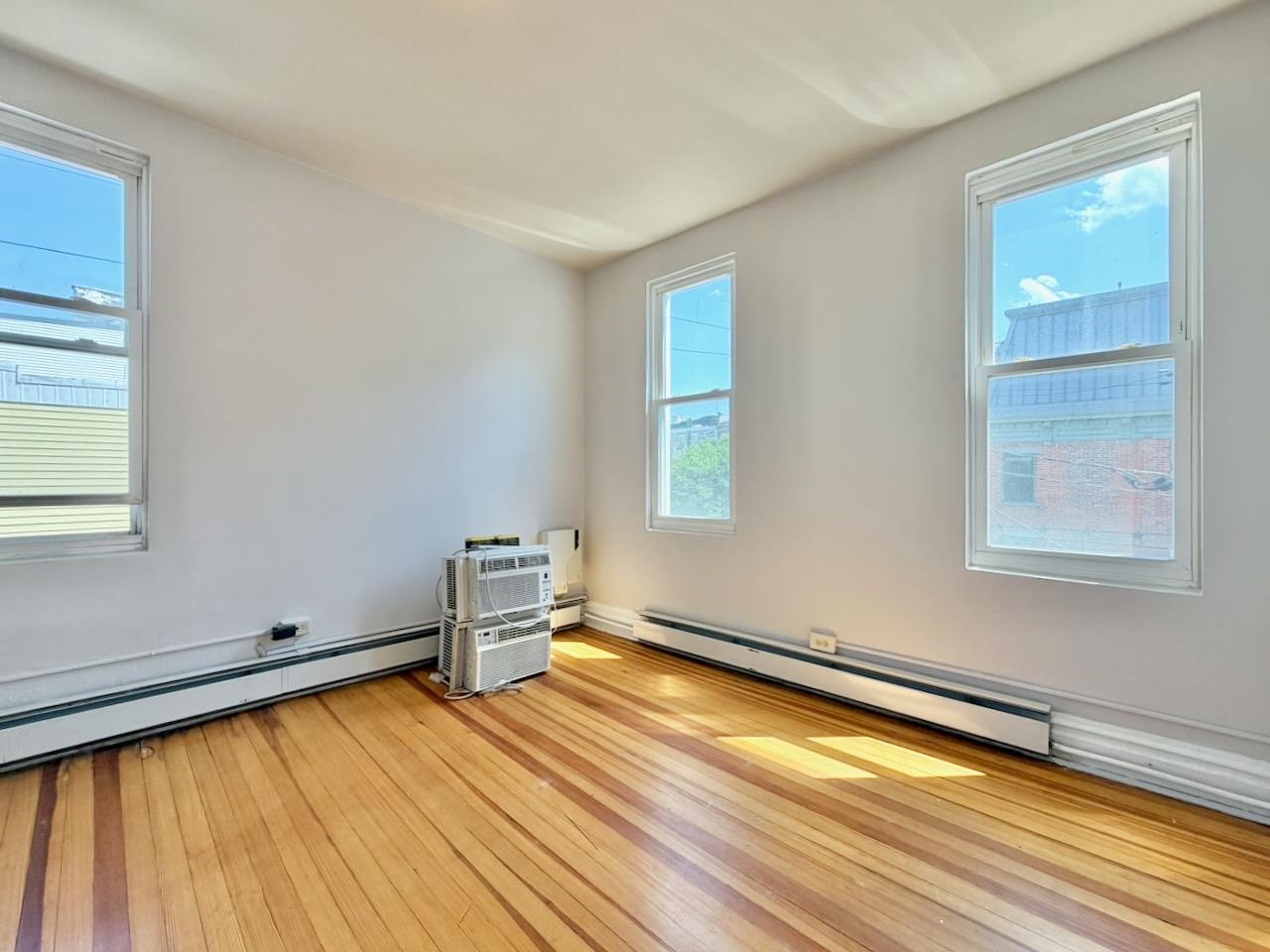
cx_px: 635
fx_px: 514
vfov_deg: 85.7
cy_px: 476
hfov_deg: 102.1
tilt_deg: -0.3
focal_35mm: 14
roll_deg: -0.9
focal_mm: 2.22
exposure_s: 1/144
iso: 50
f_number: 2.2
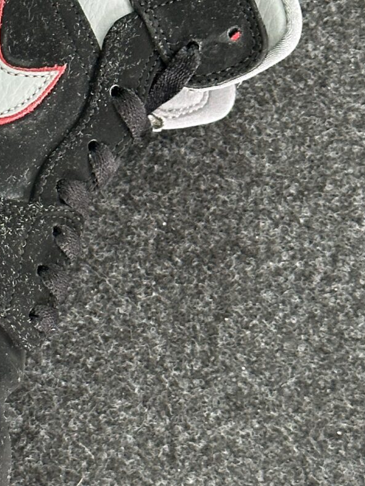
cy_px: 146
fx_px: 2179
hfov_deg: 9.3
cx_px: -186
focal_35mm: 155
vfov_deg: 12.7
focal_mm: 6.86
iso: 250
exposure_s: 1/51
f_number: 1.78
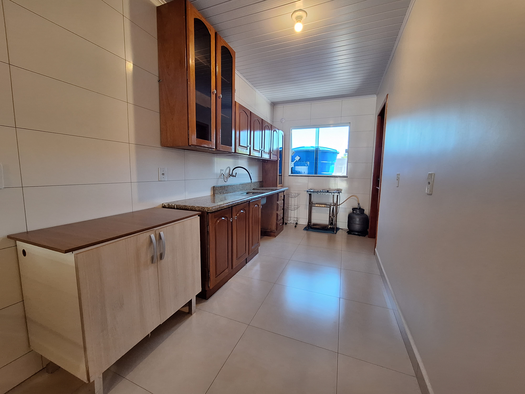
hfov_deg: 106.2
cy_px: 197
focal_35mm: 13
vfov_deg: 89.9
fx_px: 197
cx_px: 262
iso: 125
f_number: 2.2
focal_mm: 1.74
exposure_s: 1/50
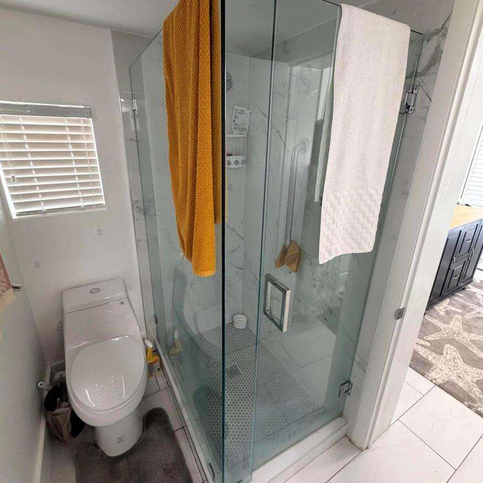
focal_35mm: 17
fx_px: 268
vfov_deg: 83.9
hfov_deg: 84.0
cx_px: 240
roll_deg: -1.9
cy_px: 235
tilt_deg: -19.5
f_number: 2.2
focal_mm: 2.22
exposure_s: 1/60
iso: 320
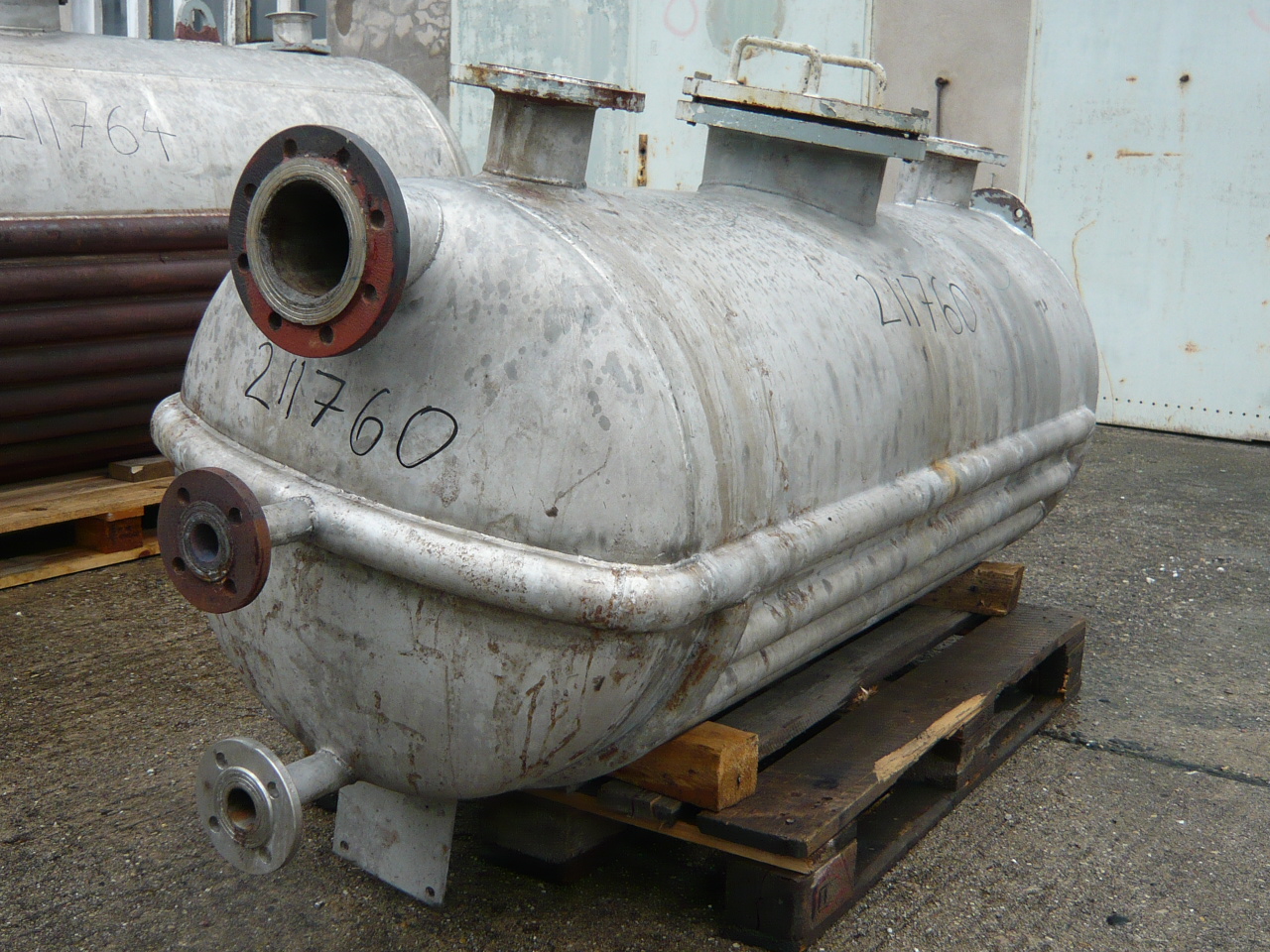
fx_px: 1394
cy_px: 476
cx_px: 635
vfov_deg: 37.7
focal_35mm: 38
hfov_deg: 49.0
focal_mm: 4.6
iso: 100
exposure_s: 1/250
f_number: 2.8
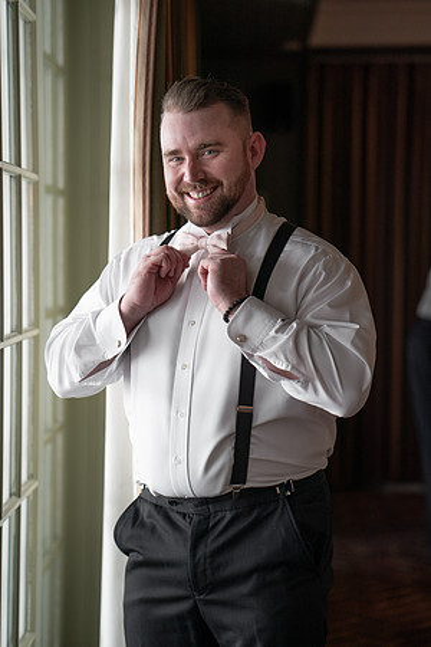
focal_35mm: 85
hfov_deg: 16.1
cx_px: 216
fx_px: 1526
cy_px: 324
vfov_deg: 23.9
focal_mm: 85
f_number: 2.5
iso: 200
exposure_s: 1/250
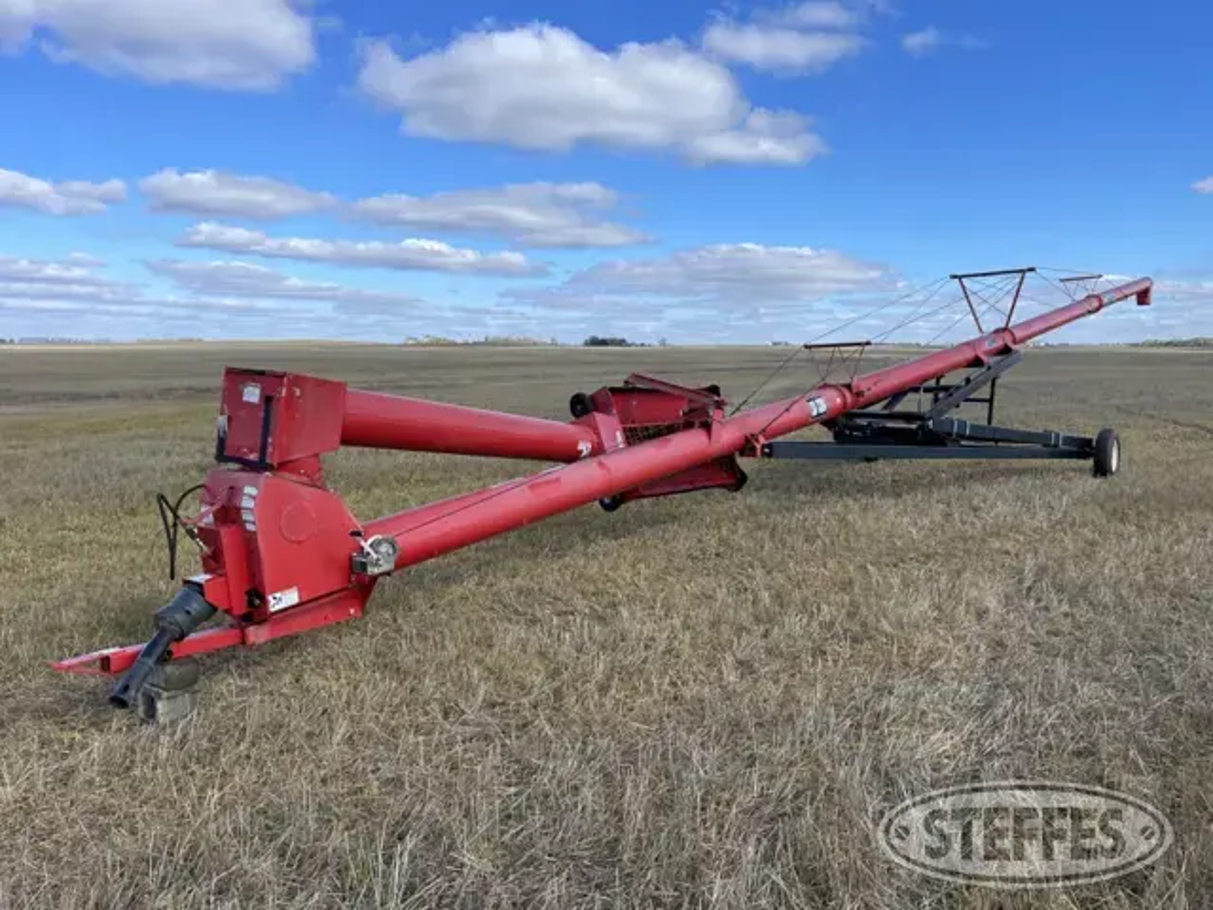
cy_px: 455
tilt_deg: -5.5
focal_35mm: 26
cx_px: 606
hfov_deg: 67.3
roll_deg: +0.0
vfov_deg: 53.1
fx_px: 911
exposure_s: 1/2786
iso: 32
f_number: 1.6
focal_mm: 5.1
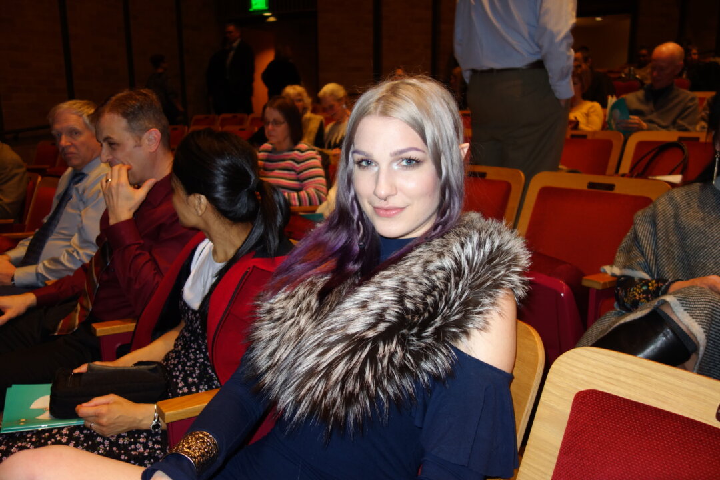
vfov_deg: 46.4
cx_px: 360
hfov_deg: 65.5
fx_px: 560
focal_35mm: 28
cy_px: 240
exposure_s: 1/30
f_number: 1.8
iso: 200
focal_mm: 10.4
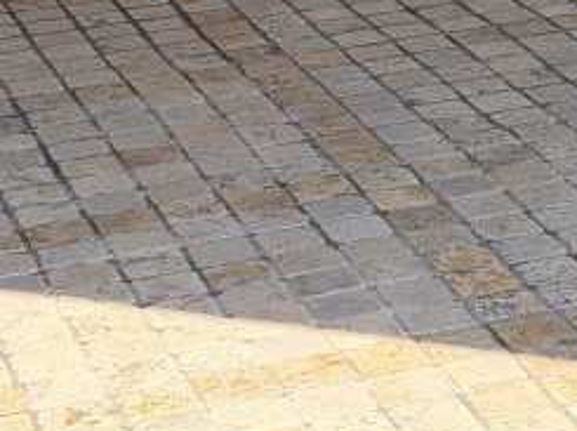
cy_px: -261
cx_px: 603
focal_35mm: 157
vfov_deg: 9.1
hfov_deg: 12.4
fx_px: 2613
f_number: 1.78
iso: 80
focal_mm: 6.76
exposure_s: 1/1330
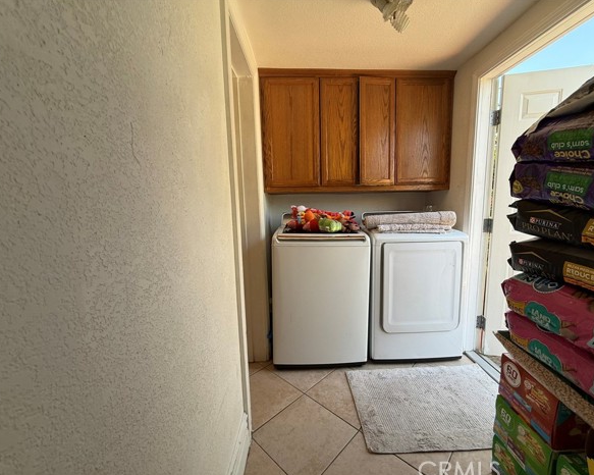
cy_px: 241
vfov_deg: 84.0
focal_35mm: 15
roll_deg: +0.1
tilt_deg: -8.7
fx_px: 264
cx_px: 319
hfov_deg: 96.6
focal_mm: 2.22
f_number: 2.2
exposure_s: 1/120
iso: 50
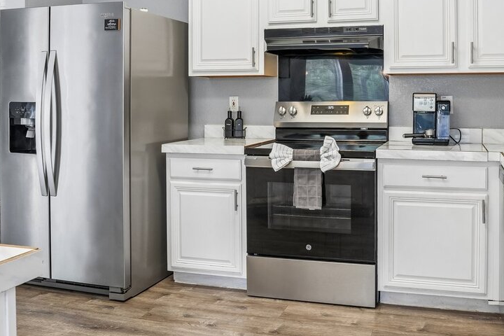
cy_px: 105
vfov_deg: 36.4
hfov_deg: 53.0
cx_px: 284
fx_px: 504
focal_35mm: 36
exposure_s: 1/10
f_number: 8
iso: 400
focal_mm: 16
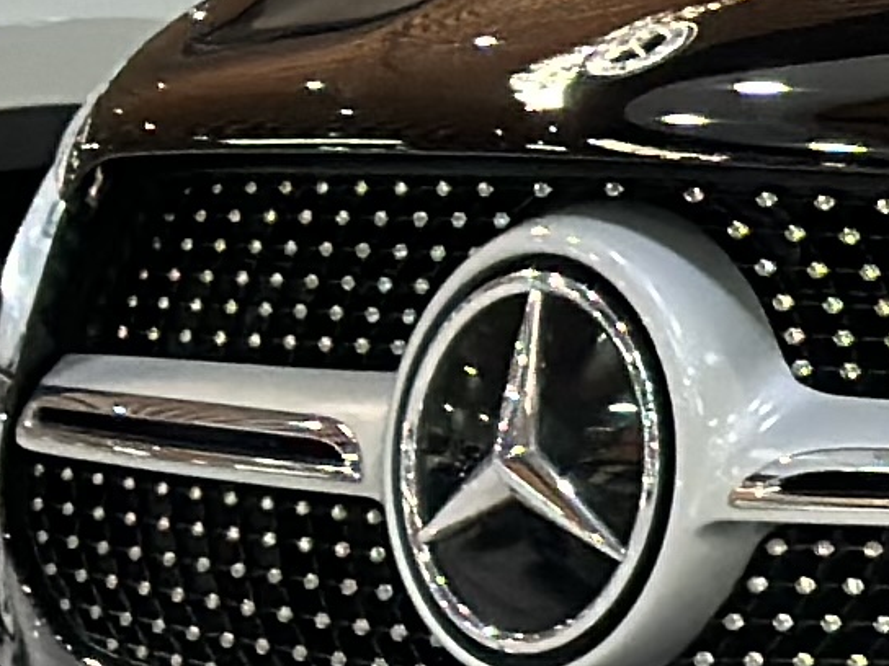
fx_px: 9143
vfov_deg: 4.2
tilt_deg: -2.6
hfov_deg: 5.3
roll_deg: +1.5
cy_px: -101
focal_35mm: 356
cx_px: 2571
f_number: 1.78
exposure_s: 1/58
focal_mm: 6.86
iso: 200
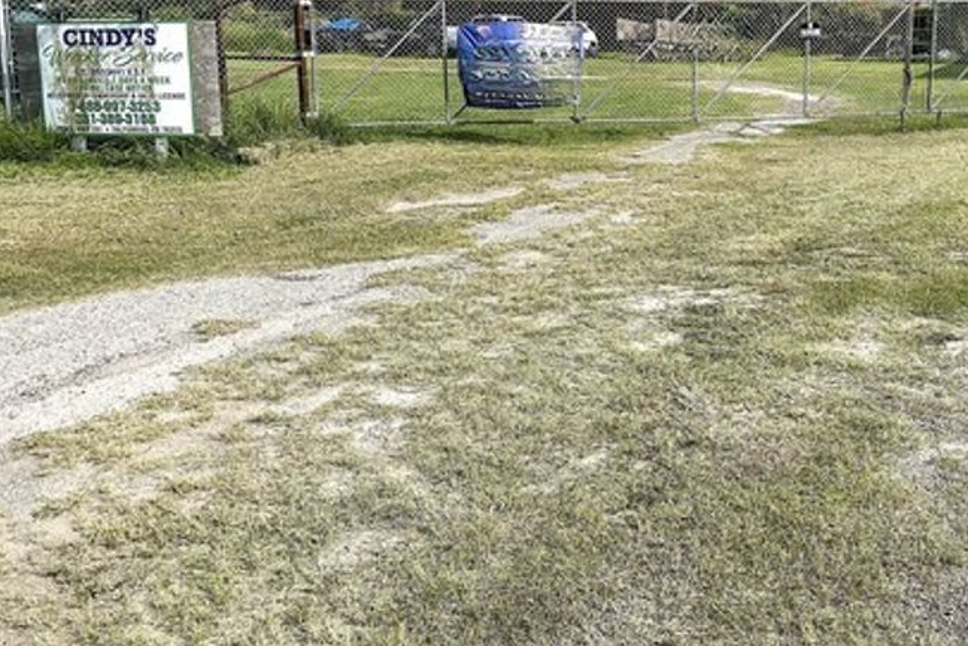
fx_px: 1103
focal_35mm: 41
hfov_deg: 46.2
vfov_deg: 32.5
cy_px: 233
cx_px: 688
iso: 32
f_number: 1.6
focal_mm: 5.1
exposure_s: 1/3663
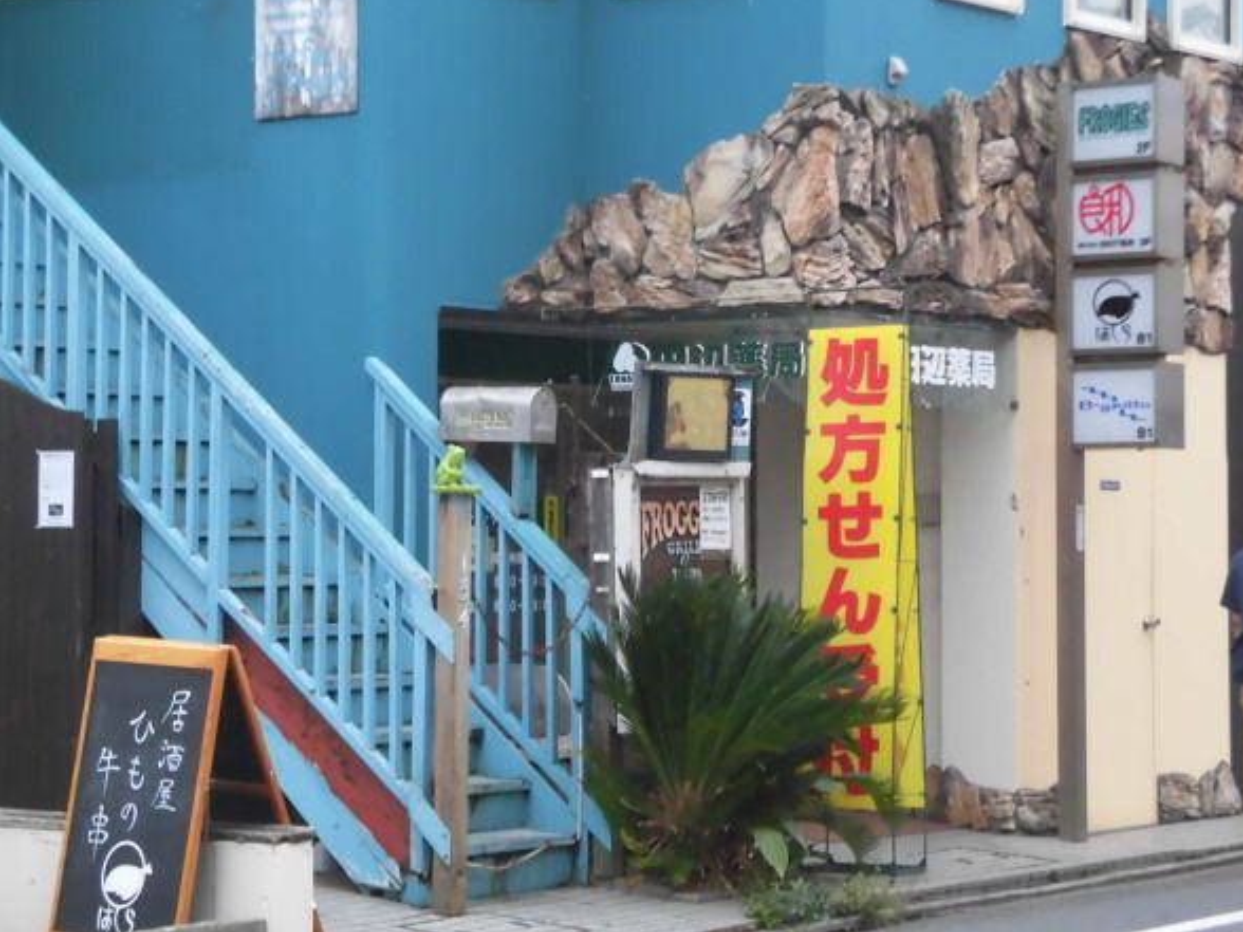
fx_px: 3519
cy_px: 429
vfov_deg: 15.1
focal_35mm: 98
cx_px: 641
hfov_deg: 20.0
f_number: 4.7
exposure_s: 1/100
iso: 640
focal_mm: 16.15
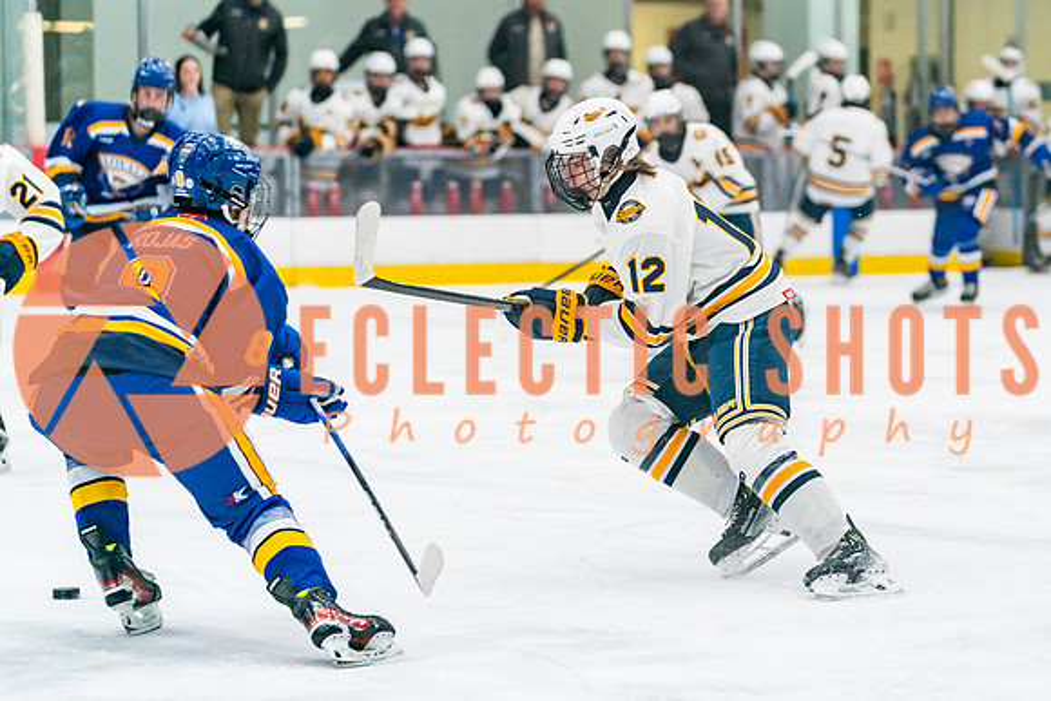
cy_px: 294
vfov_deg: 9.0
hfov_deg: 13.4
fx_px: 4452
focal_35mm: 152
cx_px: 684
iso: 3200
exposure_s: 1/1250
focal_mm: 114
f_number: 2.8
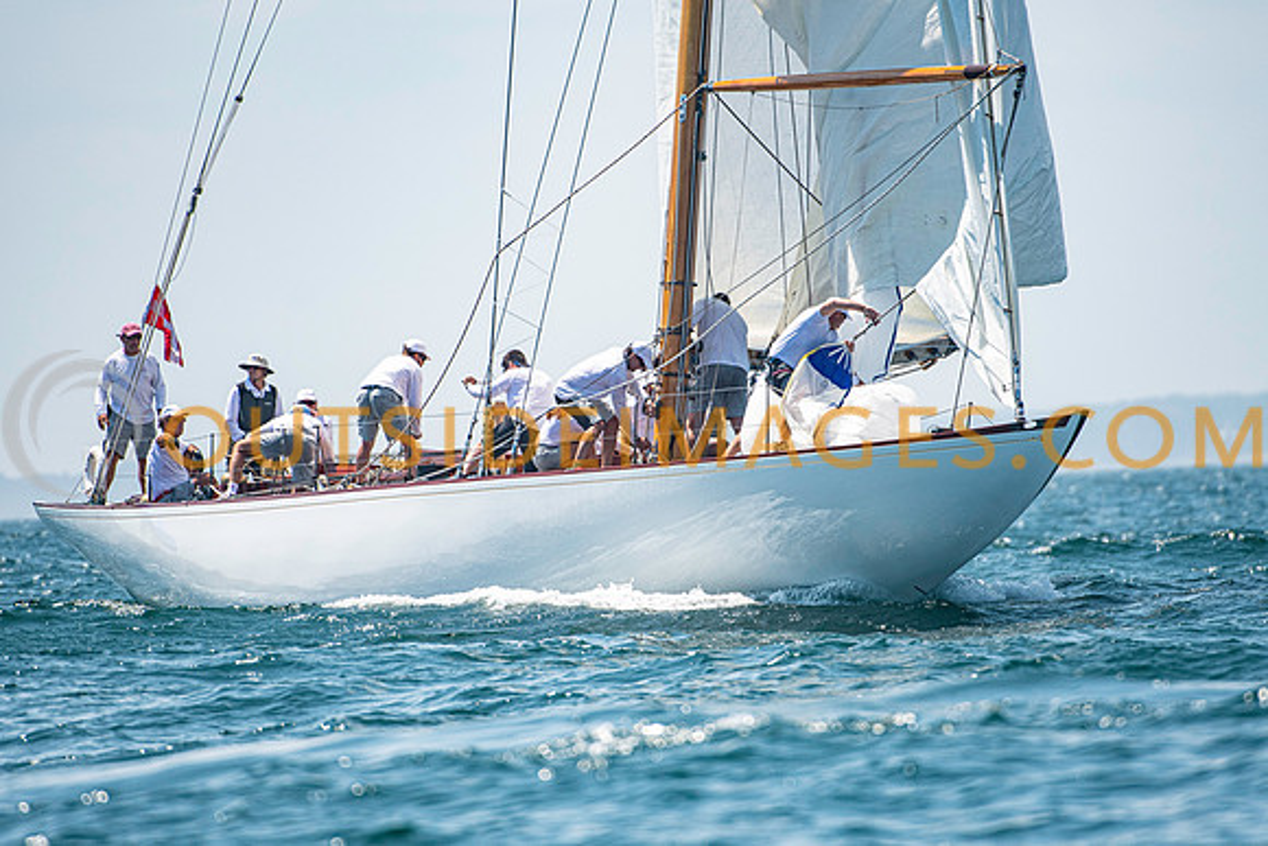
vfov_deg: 2.3
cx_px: 634
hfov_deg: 3.4
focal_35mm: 600
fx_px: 21137
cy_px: 423
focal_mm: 400
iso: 400
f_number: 5
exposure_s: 1/3200
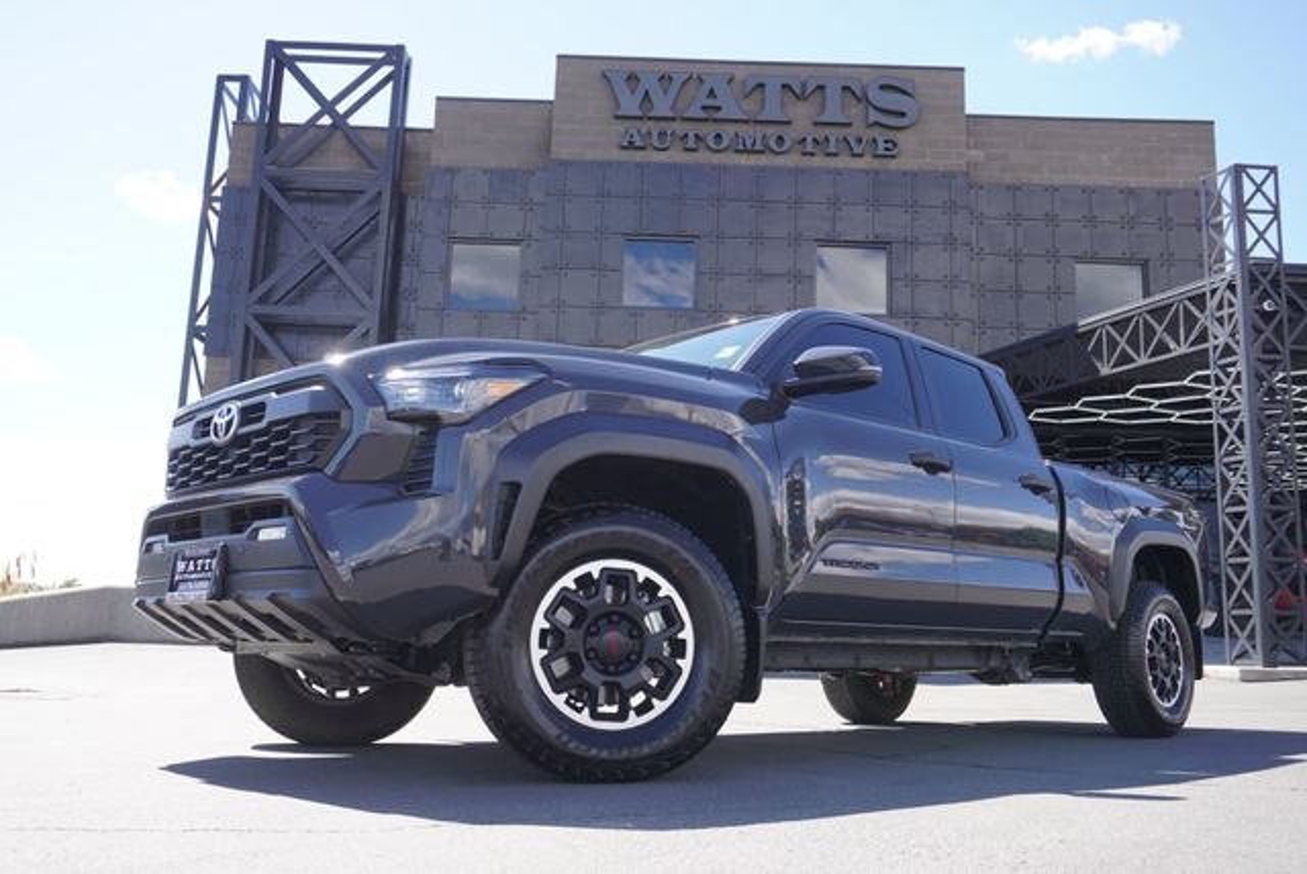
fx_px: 1145
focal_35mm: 32
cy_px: 437
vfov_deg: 41.8
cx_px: 654
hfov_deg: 59.4
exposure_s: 1/125
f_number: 5.6
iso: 100
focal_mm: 21
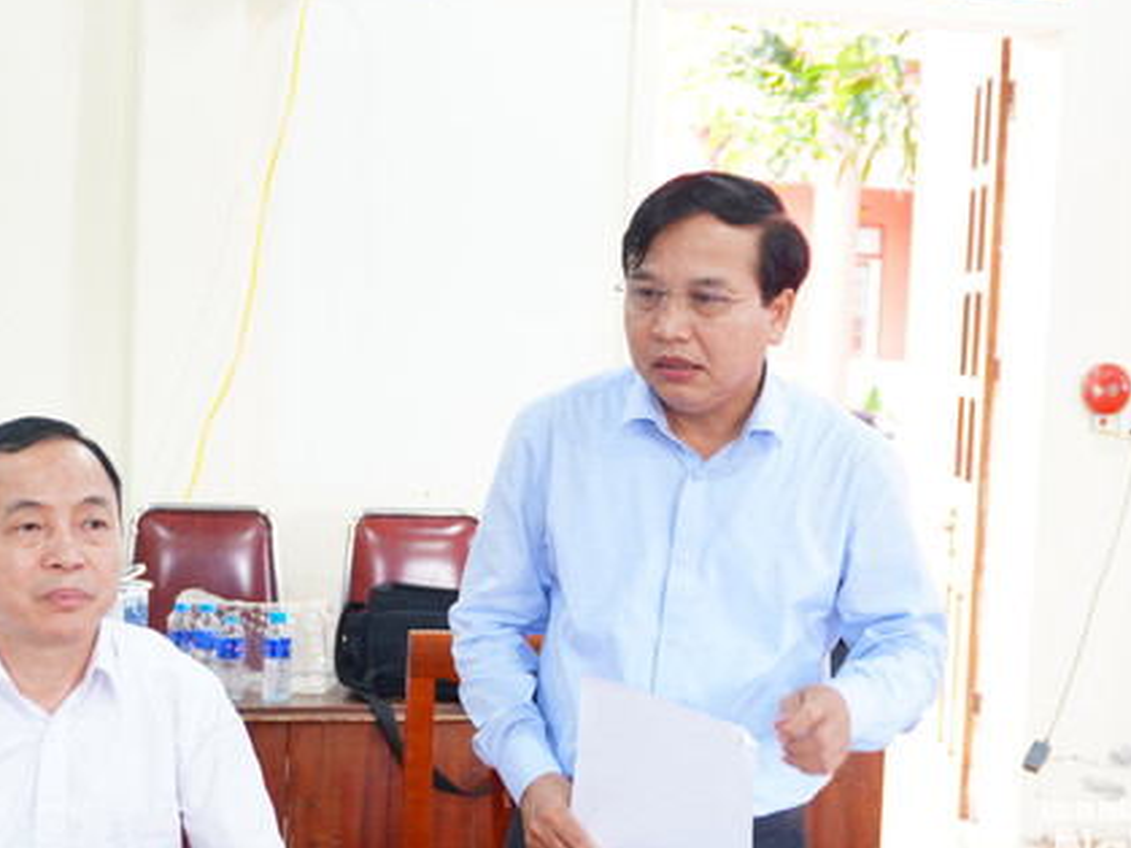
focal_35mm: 58
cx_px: 575
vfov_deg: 25.4
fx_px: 1882
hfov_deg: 33.4
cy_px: 473
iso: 1600
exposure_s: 1/30
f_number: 5
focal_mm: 31
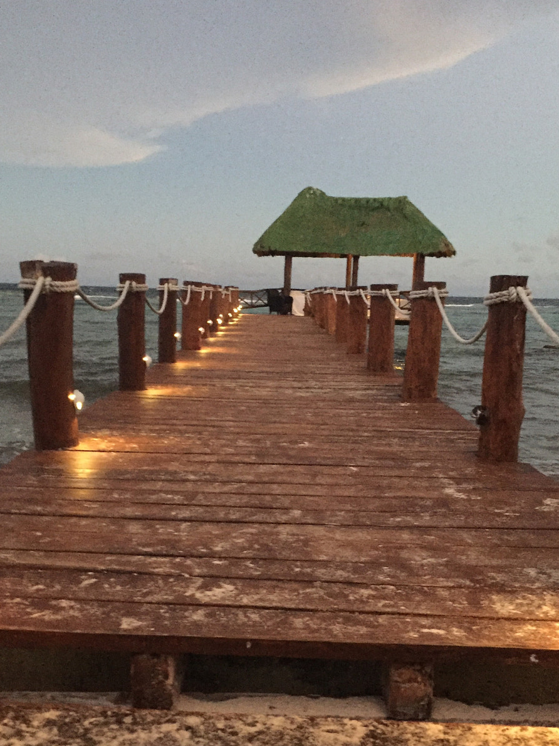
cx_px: 275
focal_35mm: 39
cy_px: 468
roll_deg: -1.1
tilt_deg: -12.3
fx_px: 840
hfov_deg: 36.8
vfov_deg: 47.4
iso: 640
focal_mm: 4.15
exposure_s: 1/15
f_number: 2.2
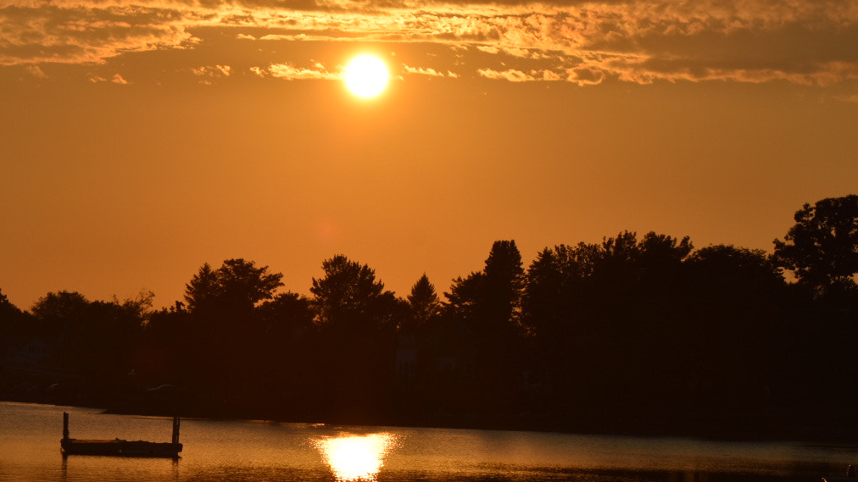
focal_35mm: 176
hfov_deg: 12.2
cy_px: 413
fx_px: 4004
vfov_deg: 6.9
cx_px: 257
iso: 100
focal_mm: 70
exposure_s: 1/1000
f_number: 8
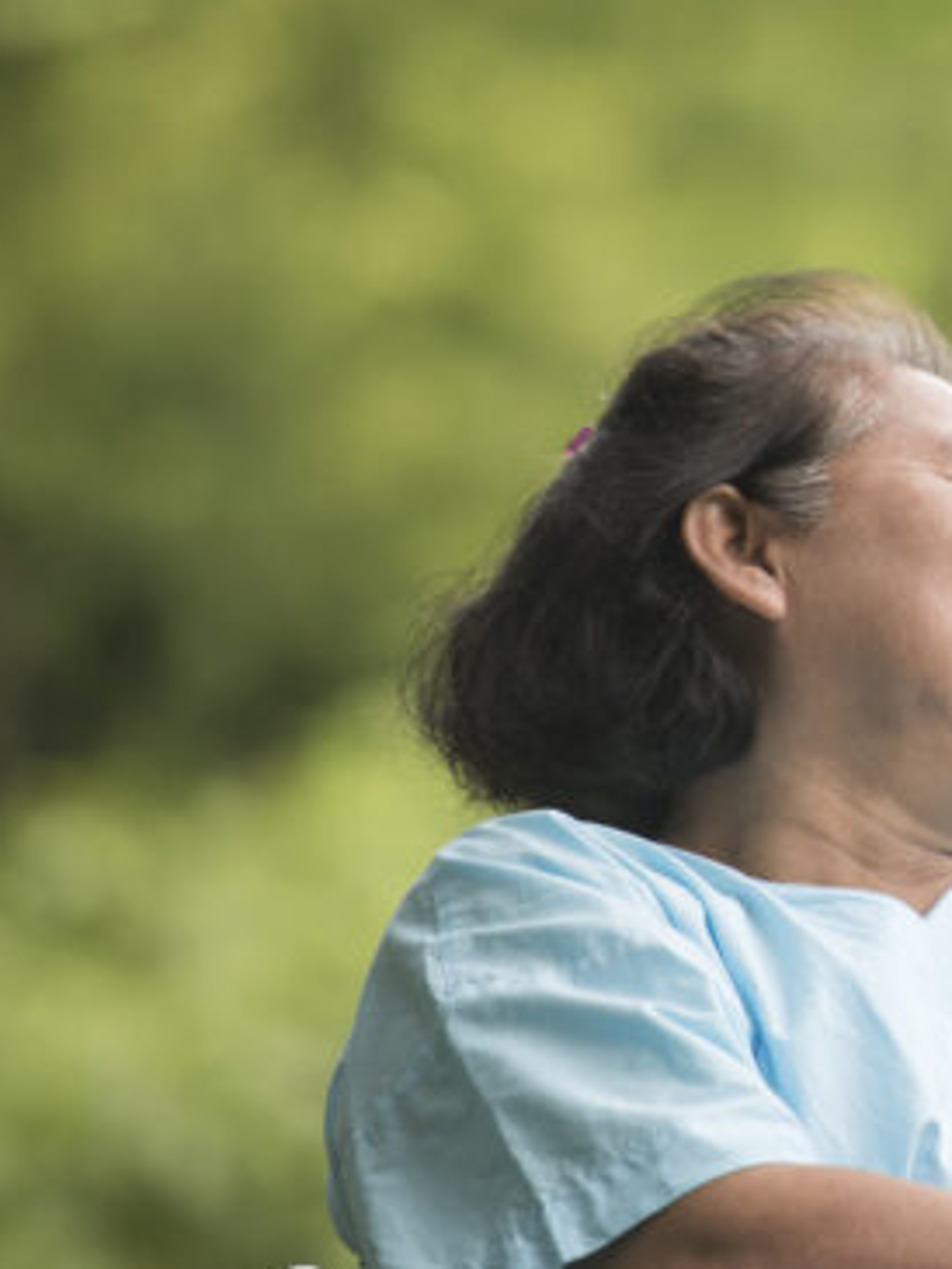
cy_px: 530
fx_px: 18800
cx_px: 1768
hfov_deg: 2.9
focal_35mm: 513
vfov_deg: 3.9
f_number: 2.8
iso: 250
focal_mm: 190
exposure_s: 1/640
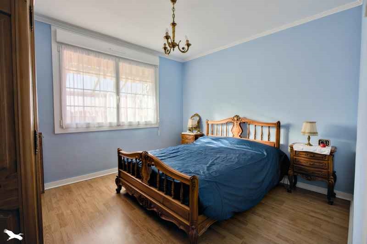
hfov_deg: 96.7
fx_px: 163
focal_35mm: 16
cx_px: 184
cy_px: 122
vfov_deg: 73.7
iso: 800
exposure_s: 1/320
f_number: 8
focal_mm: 16
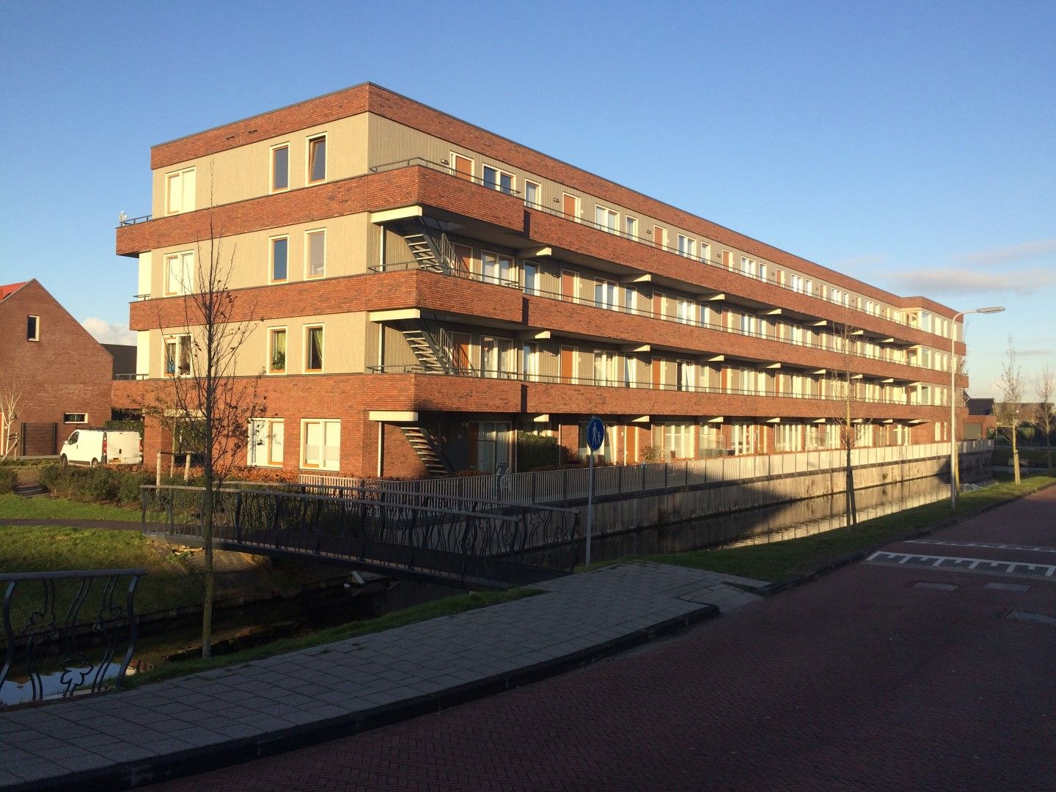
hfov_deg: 61.7
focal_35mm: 29
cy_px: 396
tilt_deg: +1.6
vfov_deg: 48.2
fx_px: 885
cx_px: 528
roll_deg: -0.6
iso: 32
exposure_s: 1/1109
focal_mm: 4.15
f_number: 2.2
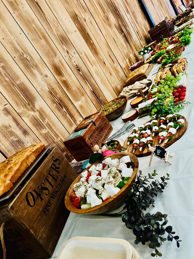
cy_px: 130
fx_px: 194
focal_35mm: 26
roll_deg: +35.0
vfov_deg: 67.3
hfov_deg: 53.1
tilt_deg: -16.3
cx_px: 97
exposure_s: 1/30
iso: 640
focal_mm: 5.7
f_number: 1.5
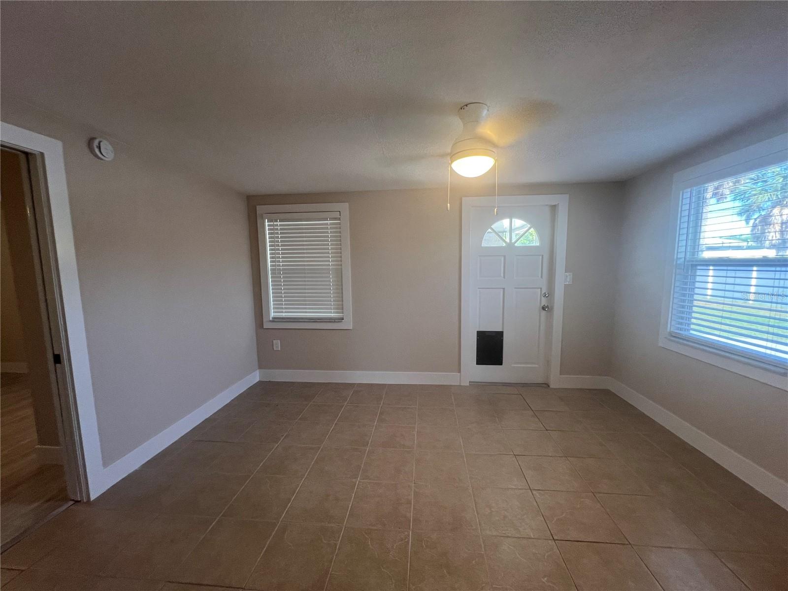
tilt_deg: -5.6
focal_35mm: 13
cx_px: 394
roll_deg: +0.9
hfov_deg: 106.2
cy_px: 296
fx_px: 296
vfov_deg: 89.9
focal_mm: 1.57
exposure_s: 1/60
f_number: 1.8
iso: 160
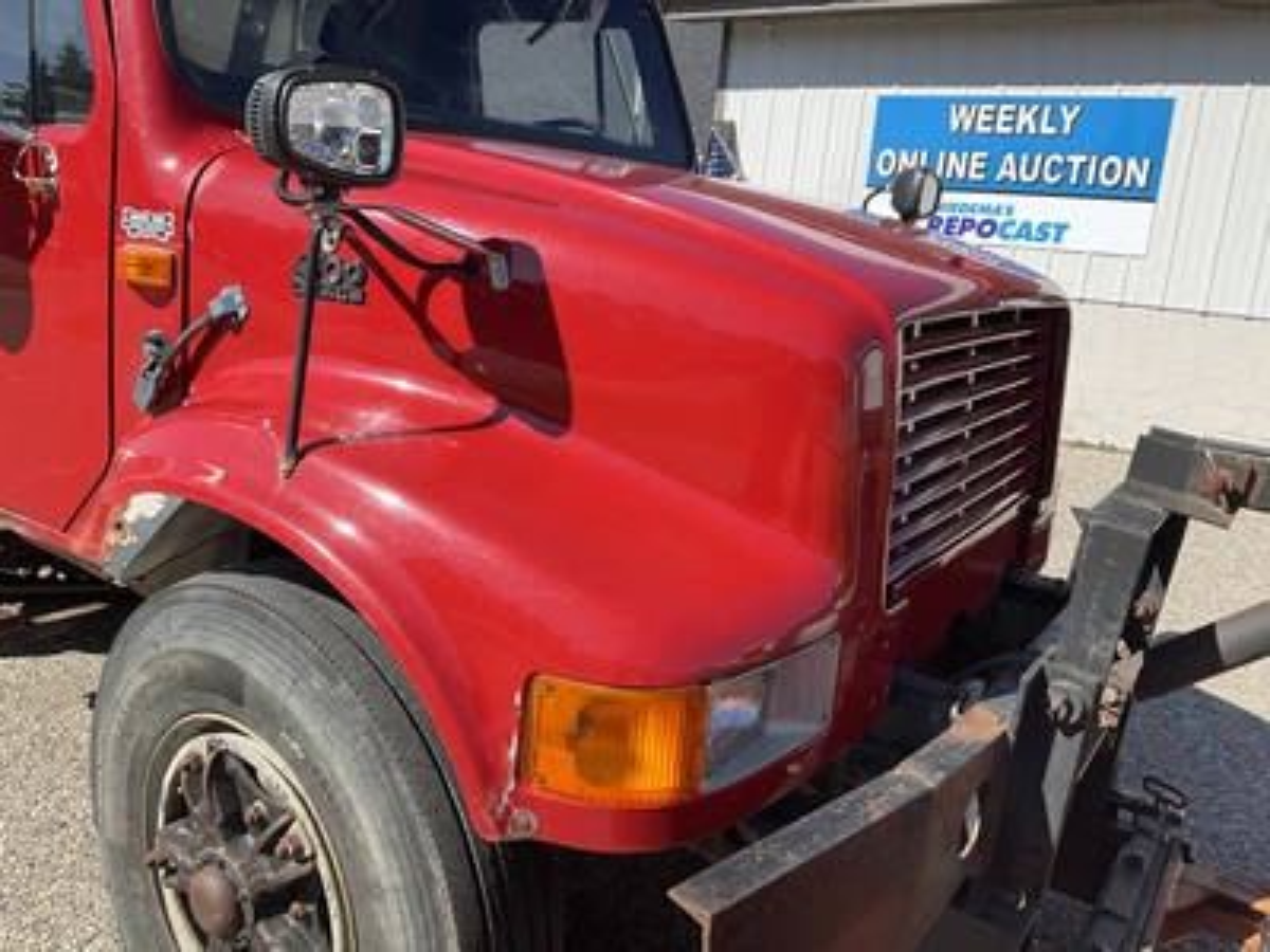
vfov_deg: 48.2
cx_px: 635
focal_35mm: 29
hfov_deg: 61.7
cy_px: 476
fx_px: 1064
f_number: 1.8
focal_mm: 3
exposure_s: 1/962
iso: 25
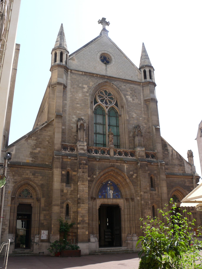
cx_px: 101
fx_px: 272
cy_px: 134
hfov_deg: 40.7
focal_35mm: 35
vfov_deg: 52.6
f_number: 5
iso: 100
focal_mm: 7.4
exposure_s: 1/250
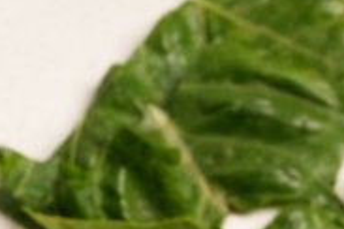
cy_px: 728
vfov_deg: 4.4
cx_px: 461
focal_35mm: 301
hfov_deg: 6.8
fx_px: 2876
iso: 1250
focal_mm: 46
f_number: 14
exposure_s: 1/1000
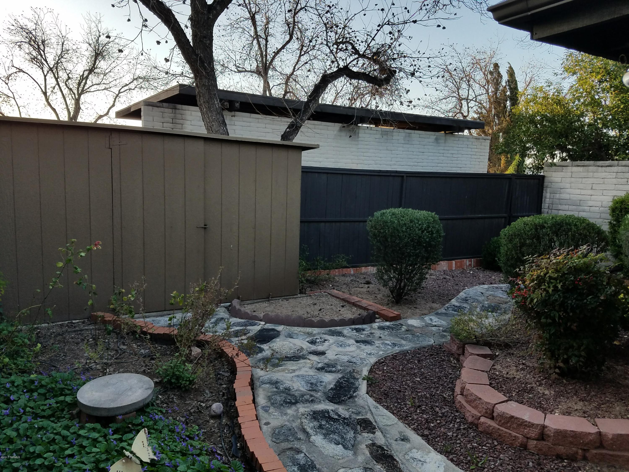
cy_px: 236
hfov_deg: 67.3
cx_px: 314
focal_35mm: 26
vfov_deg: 53.1
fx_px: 472
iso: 50
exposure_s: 1/860
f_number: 1.7
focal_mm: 4.2
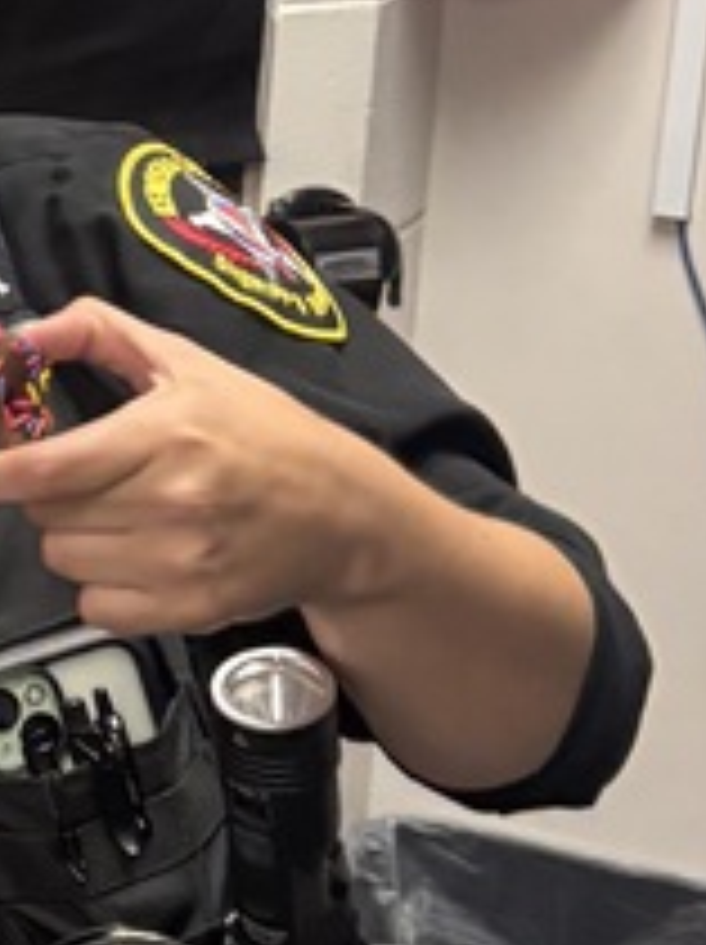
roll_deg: -0.7
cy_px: 261
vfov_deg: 15.5
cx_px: -751
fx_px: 3461
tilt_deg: -13.9
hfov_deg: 10.6
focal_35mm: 127
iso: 250
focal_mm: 5.96
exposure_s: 1/60
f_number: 1.6
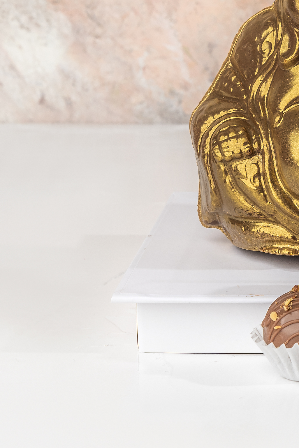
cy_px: 86
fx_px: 1829
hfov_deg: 9.2
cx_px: 349
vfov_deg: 13.9
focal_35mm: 147
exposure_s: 1/125
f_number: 11
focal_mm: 50
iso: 100
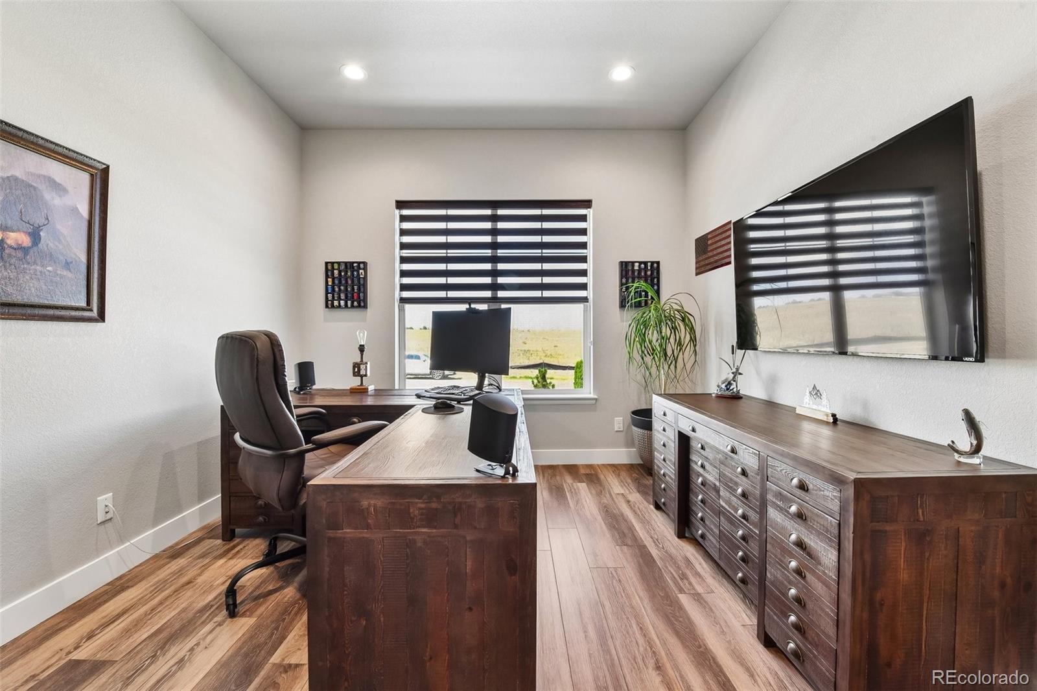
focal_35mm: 14
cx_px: 518
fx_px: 403
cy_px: 346
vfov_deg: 81.2
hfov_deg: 104.3
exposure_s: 1/10
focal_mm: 14
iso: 400
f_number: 11
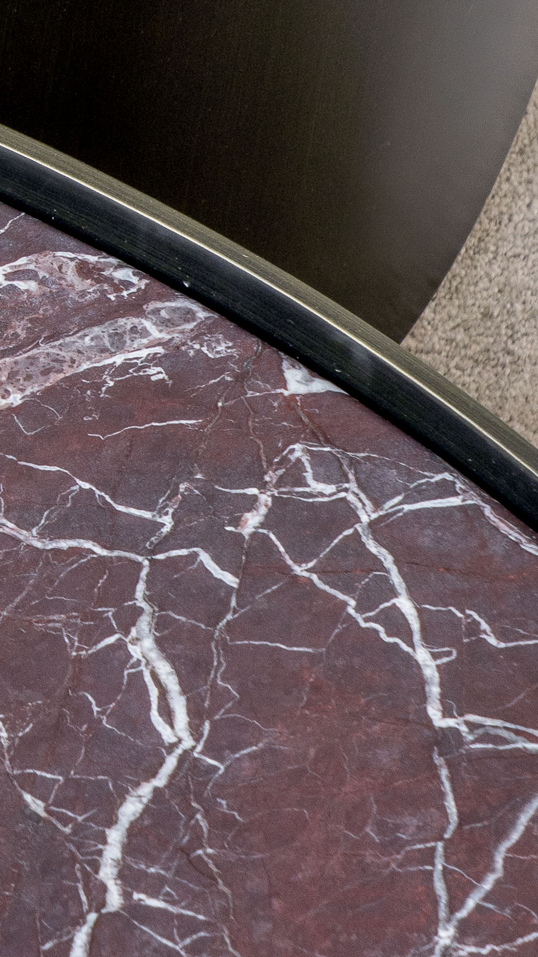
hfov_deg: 4.7
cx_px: -648
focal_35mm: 254
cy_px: 212
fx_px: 6443
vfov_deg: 8.5
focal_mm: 46
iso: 160
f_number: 10
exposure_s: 1/160
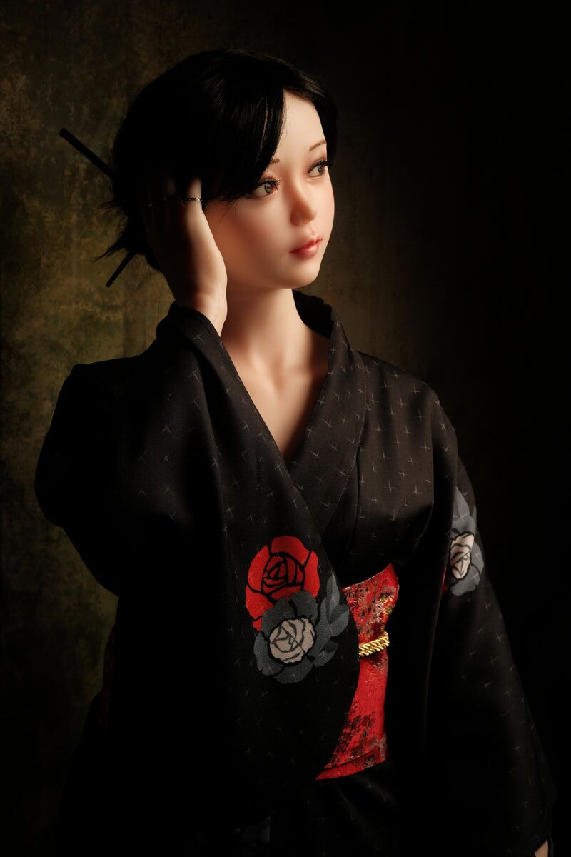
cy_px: 428
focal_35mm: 53
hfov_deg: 25.5
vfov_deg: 37.5
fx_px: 1261
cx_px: 286
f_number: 6.4
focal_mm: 35
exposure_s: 1/250
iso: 160
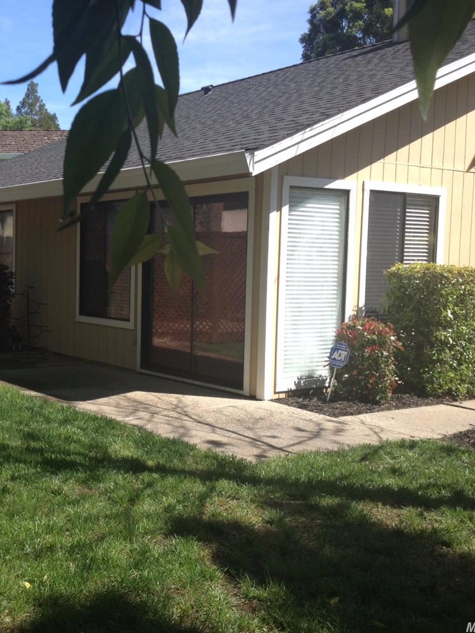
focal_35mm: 47
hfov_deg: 30.2
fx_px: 860
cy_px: 315
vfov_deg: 40.4
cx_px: 97
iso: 50
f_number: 2.4
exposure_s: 1/789
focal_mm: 4.28
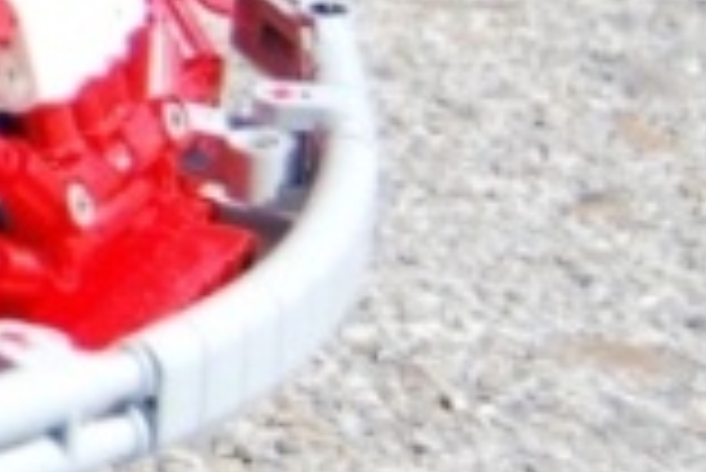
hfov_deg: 8.1
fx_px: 4377
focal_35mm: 223
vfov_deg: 6.1
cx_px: -1291
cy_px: -263
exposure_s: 1/1000
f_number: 4.2
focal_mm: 26
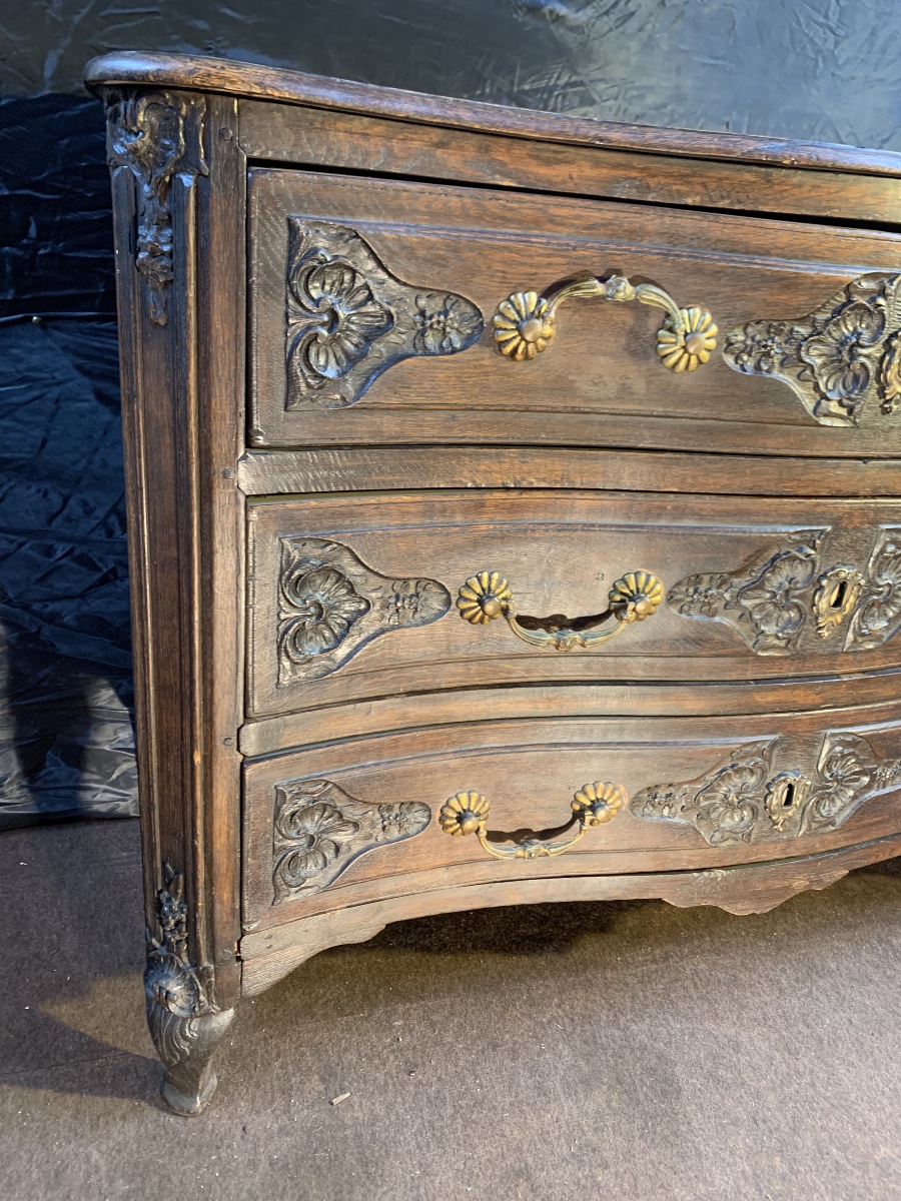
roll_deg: -5.8
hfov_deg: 53.1
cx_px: 450
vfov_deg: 67.3
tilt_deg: -24.4
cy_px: 600
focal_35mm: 26
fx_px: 902
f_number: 1.8
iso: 250
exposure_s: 1/60
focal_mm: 4.25
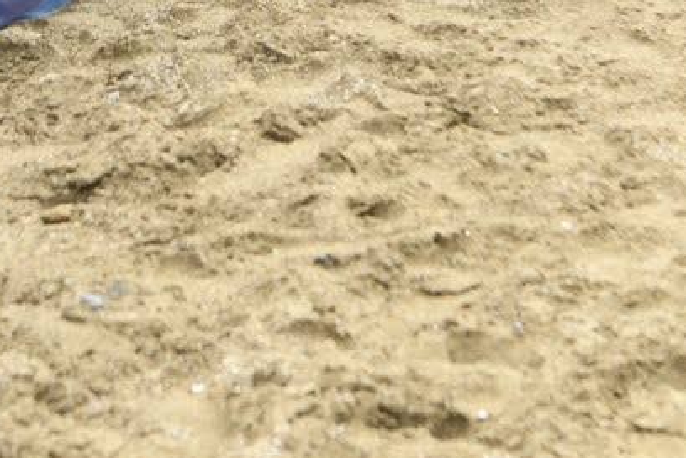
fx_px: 2267
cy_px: -332
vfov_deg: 10.9
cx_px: 136
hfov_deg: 17.1
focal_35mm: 119
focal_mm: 20
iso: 100
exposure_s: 1/500
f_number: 3.5
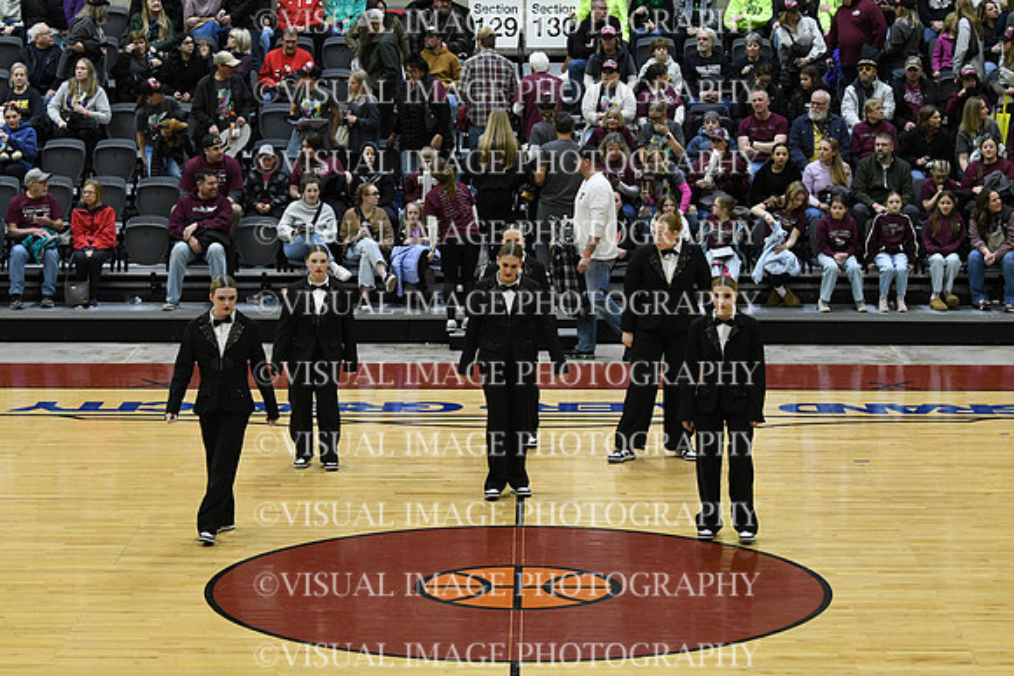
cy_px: 338
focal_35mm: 105
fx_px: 2958
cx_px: 507
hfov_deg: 19.5
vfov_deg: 13.0
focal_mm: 70
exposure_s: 1/250
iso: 2500
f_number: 4
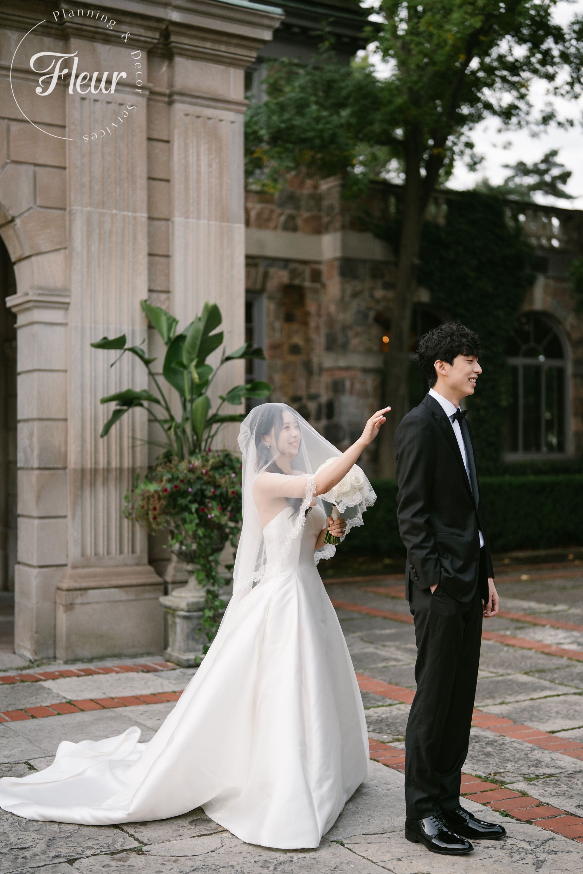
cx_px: 292
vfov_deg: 39.6
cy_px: 437
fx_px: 1214
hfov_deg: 27.0
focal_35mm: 50
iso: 400
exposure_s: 1/1250
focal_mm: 50
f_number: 1.4
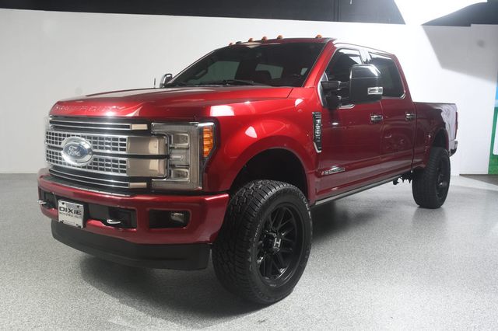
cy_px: 166
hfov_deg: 55.8
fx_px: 470
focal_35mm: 34
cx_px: 249
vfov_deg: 38.8
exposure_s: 1/160
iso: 100
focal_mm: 23
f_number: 7.1
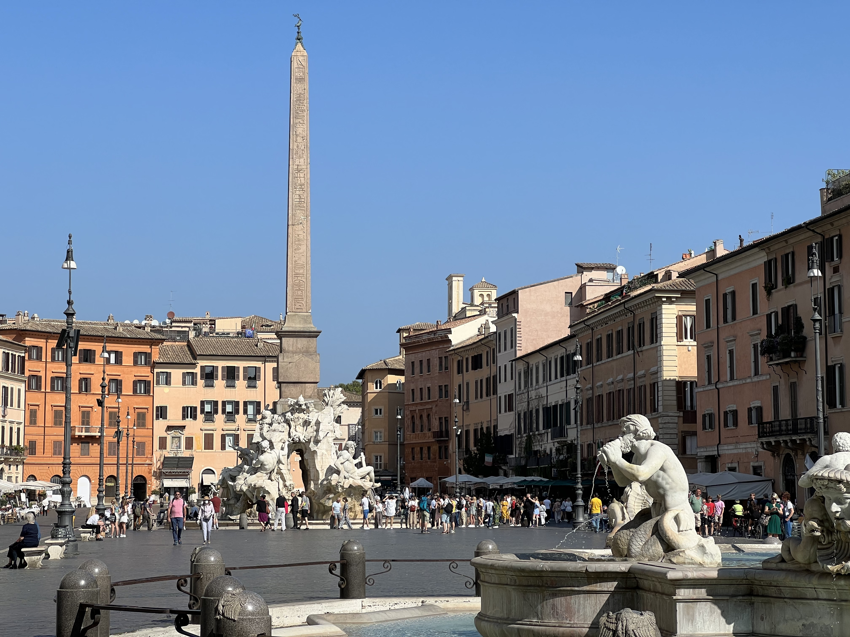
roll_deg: +0.4
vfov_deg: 19.1
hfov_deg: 25.3
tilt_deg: +5.9
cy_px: 318
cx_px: 425
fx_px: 1891
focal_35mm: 77
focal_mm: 9
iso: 32
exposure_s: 1/1119
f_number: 2.8
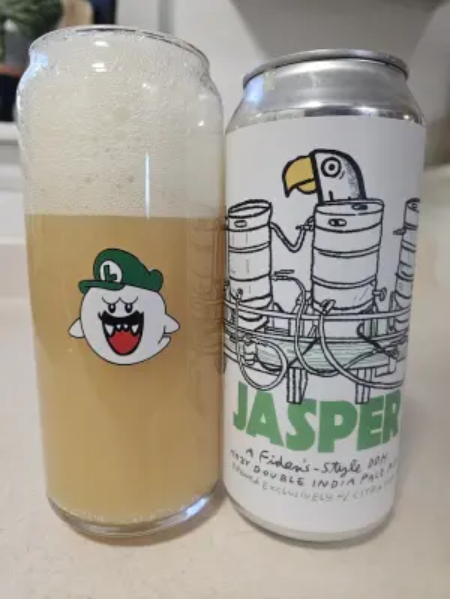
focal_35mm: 23
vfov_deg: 73.9
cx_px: 225
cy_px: 300
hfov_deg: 58.9
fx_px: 399
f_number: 1.8
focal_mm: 5.4
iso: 640
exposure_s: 1/120
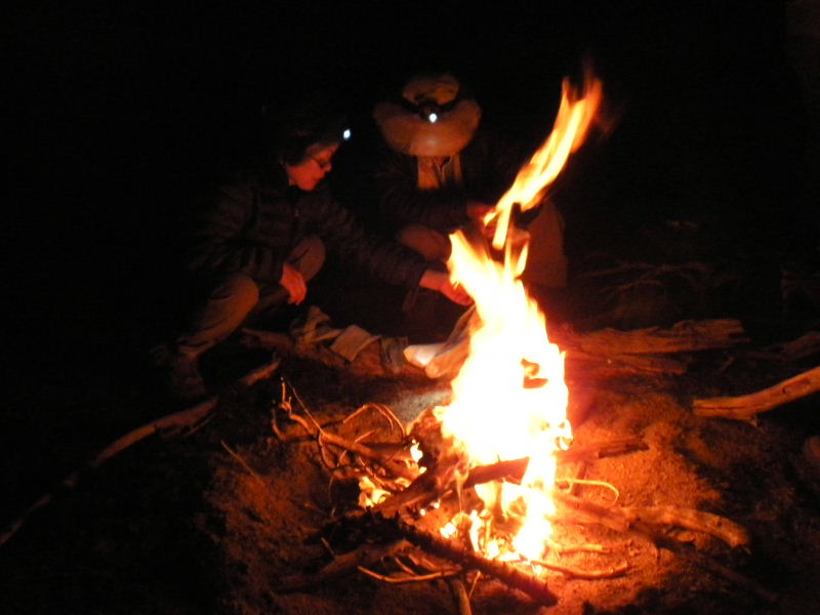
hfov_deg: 50.1
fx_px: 876
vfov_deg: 38.7
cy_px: 308
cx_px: 410
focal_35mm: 37
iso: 800
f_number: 3.5
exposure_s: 1/37.1
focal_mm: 6.6
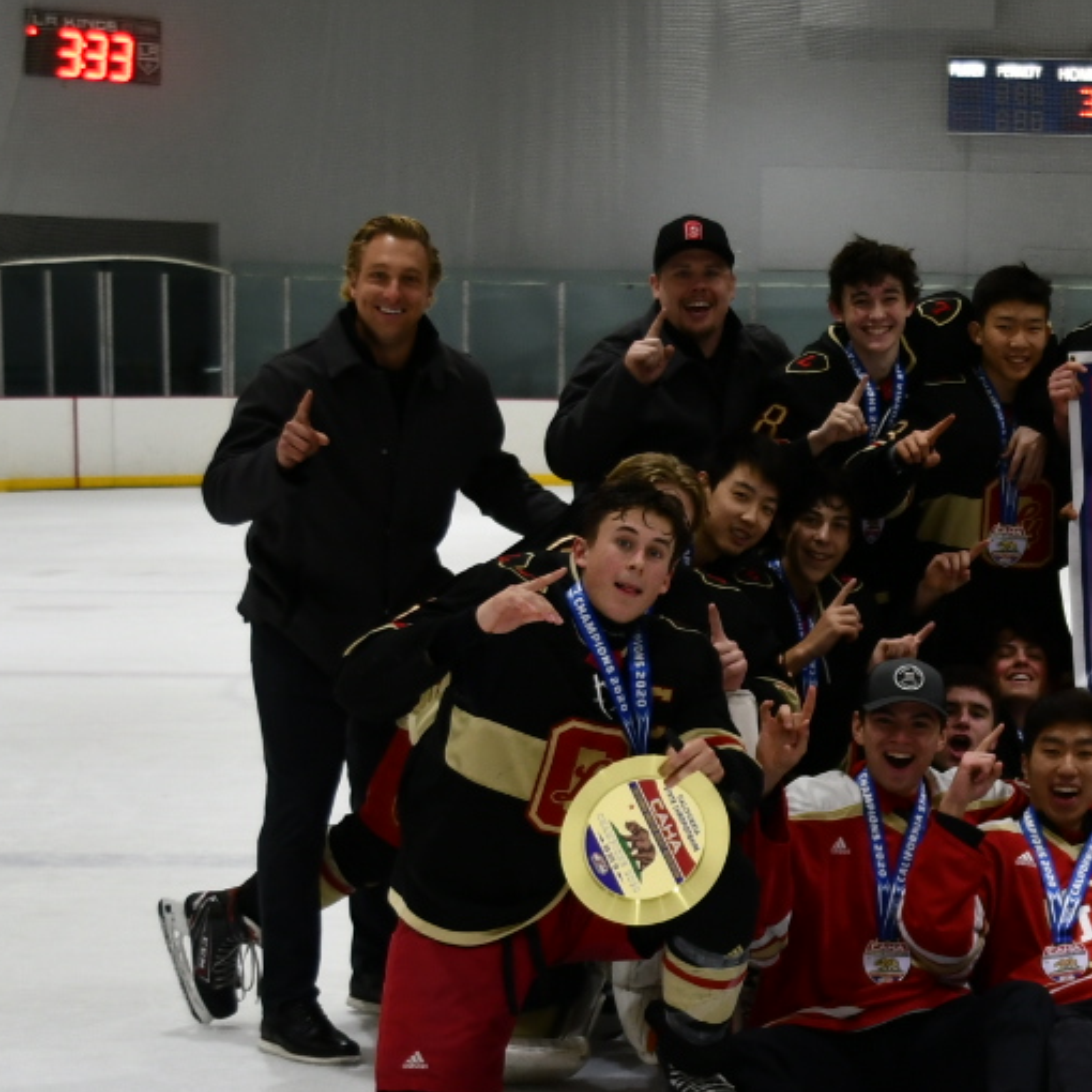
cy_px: 683
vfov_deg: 16.1
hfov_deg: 15.6
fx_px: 3855
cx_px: 1291
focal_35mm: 108
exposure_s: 1/250
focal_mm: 27
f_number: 2.8
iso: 450
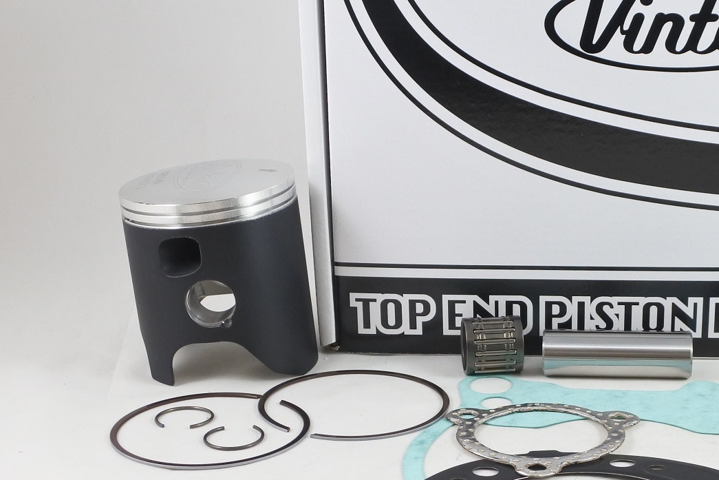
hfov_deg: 35.8
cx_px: 566
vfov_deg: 25.0
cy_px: 287
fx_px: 1079
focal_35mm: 54
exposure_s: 1/125
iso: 450
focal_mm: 12.3
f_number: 3.8
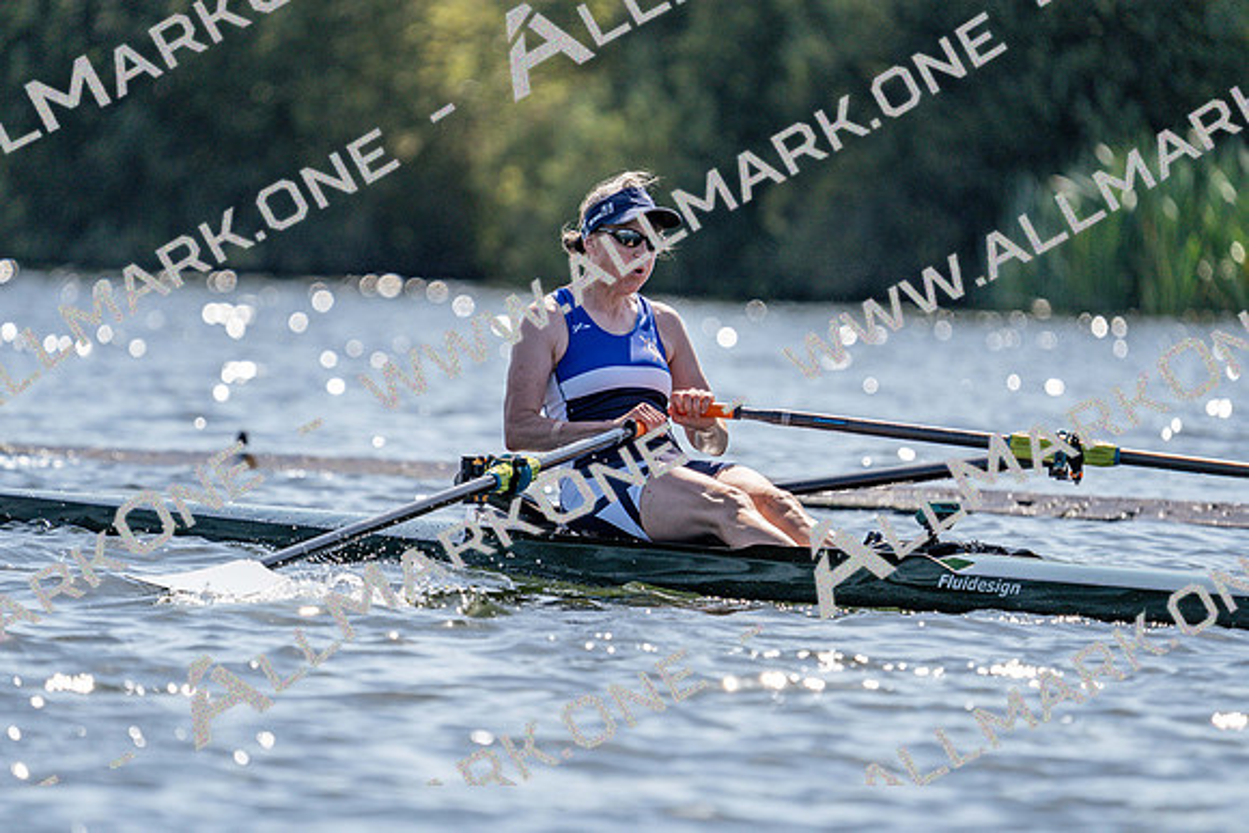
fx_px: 15303
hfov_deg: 4.7
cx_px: 624
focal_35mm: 441
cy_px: 416
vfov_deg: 3.1
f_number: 6.3
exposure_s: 1/2000
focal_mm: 441
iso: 320
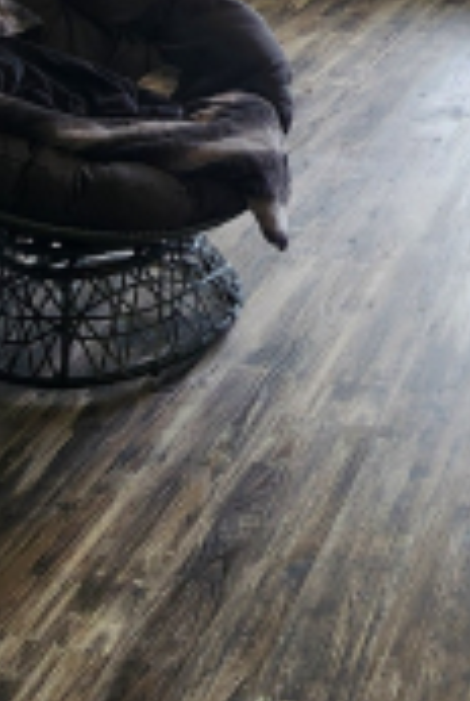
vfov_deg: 35.8
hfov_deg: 25.3
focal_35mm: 52
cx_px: 421
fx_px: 1014
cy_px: 71
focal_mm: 2.2
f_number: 2.2
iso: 160
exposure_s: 1/60
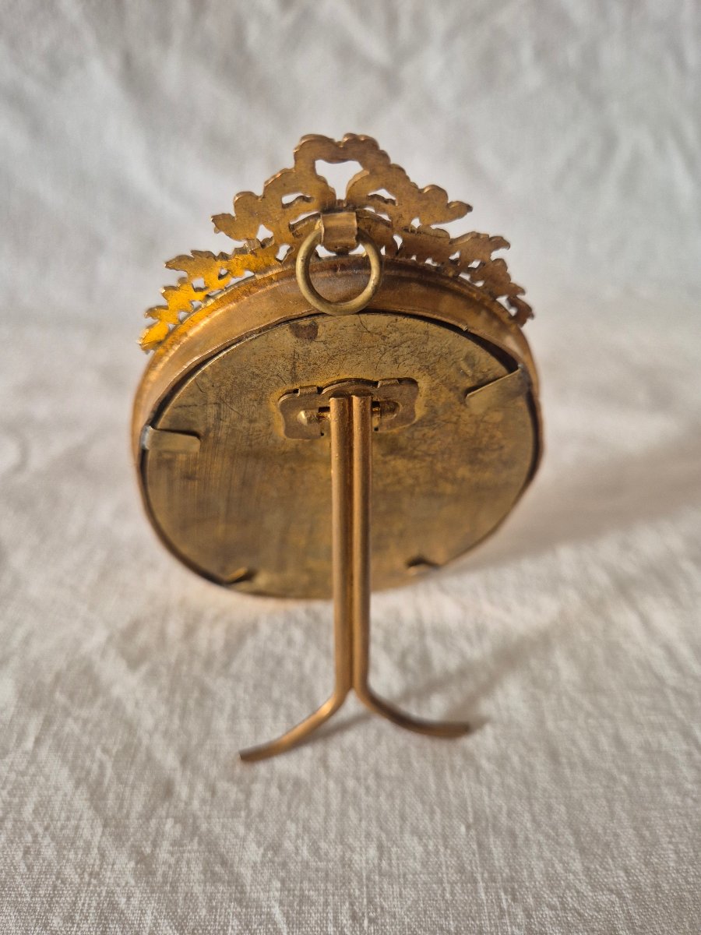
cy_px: 468
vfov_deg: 73.9
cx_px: 350
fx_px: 621
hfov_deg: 58.9
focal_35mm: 23
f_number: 1.8
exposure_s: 1/100
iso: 320
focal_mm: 5.4
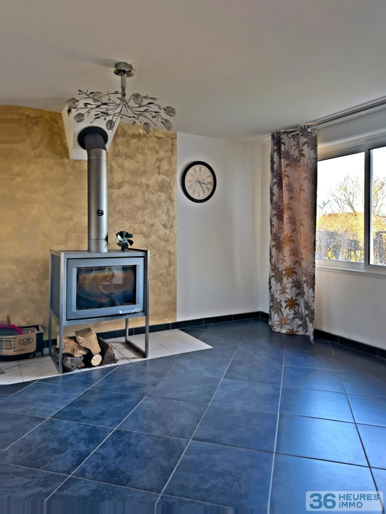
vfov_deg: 71.6
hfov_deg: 56.8
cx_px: 193
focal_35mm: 24
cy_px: 257
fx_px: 357
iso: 125
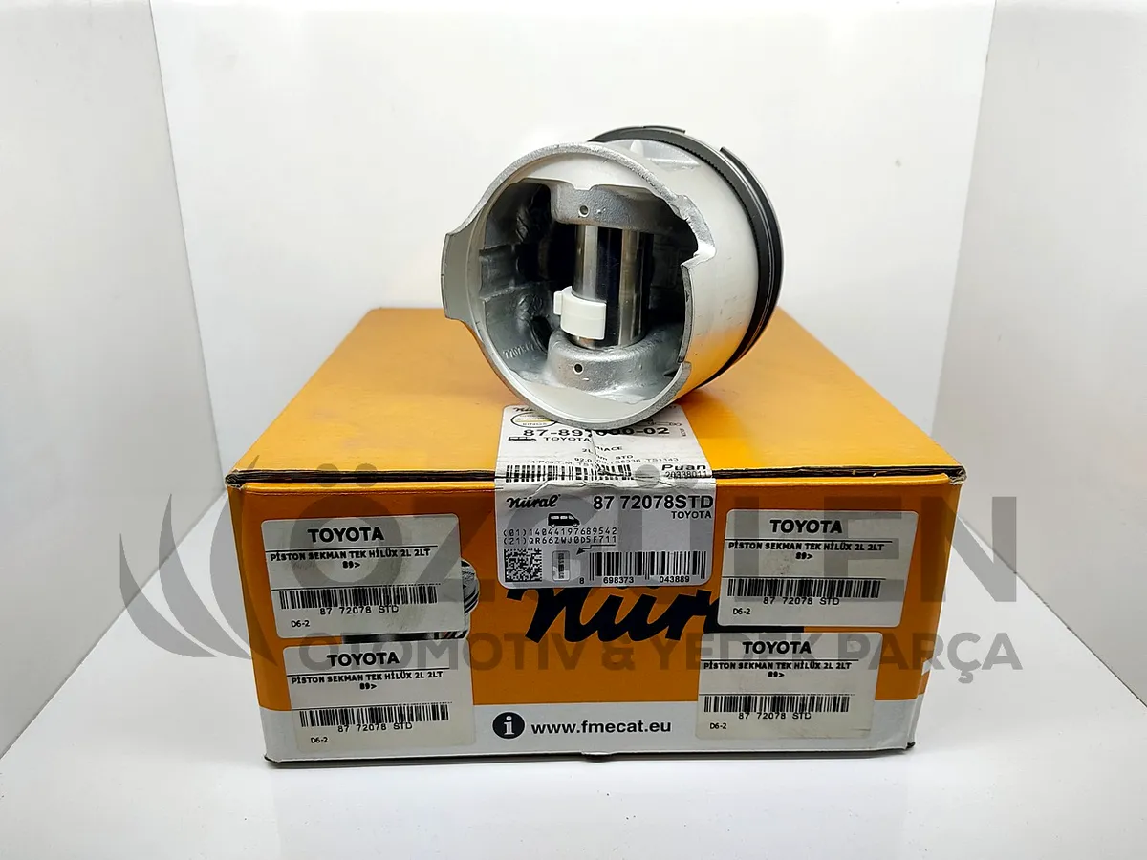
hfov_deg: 67.3
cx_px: 574
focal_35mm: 26
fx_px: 862
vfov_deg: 53.1
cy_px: 430
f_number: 1.79
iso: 121
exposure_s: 1/100
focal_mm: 4.74
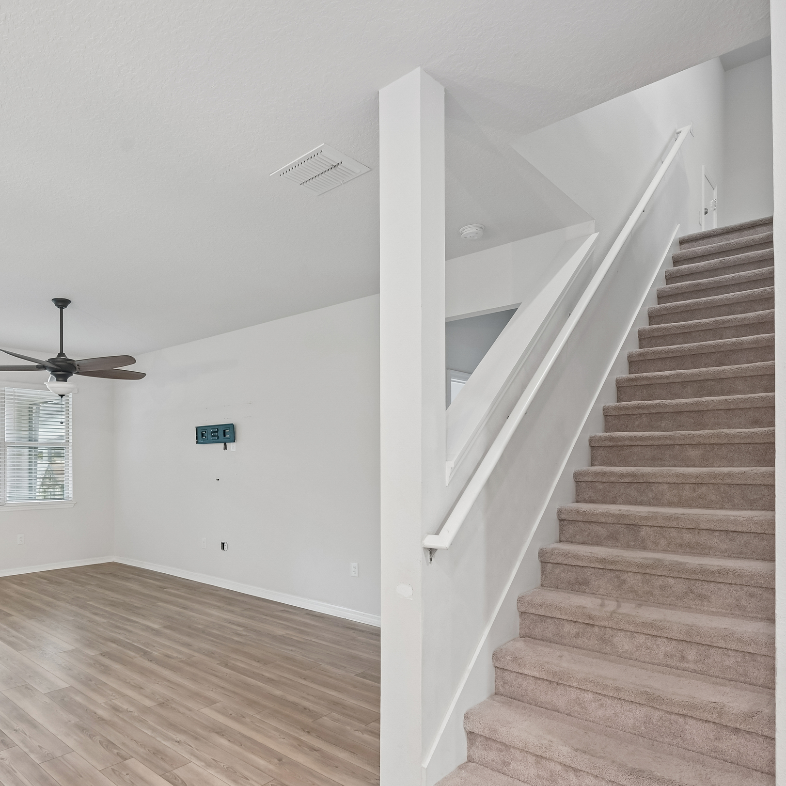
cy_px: 448
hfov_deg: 66.6
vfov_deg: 69.3
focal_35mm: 22
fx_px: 565
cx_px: 227
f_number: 8
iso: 400
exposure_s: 1/5
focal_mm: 14
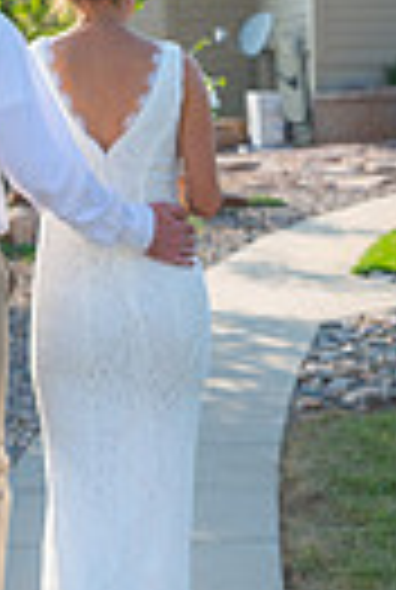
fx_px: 2527
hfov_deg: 8.9
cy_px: 54
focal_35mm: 154
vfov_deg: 13.2
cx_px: -4
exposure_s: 1/320
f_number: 3.5
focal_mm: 45
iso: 125
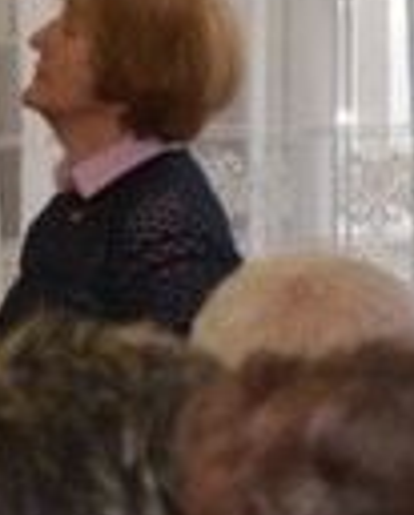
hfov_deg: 2.8
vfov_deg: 3.6
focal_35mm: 540
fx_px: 8241
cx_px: -1109
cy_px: 6
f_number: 5
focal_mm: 60
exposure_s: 1/100
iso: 400
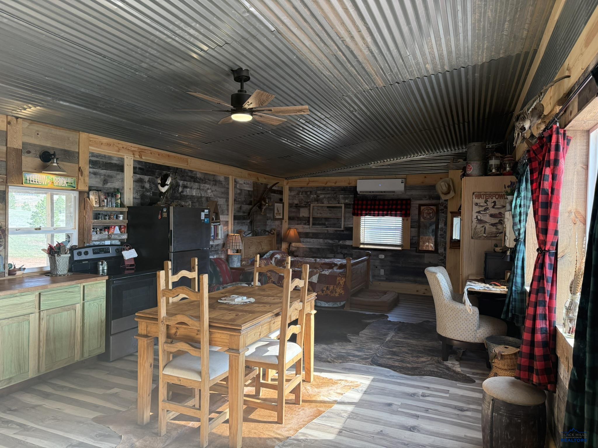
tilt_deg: -0.9
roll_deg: -1.0
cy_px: 224
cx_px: 299
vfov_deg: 56.8
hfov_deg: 71.6
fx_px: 415
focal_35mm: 24
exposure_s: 1/243
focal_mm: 6.76
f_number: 1.78
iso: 200
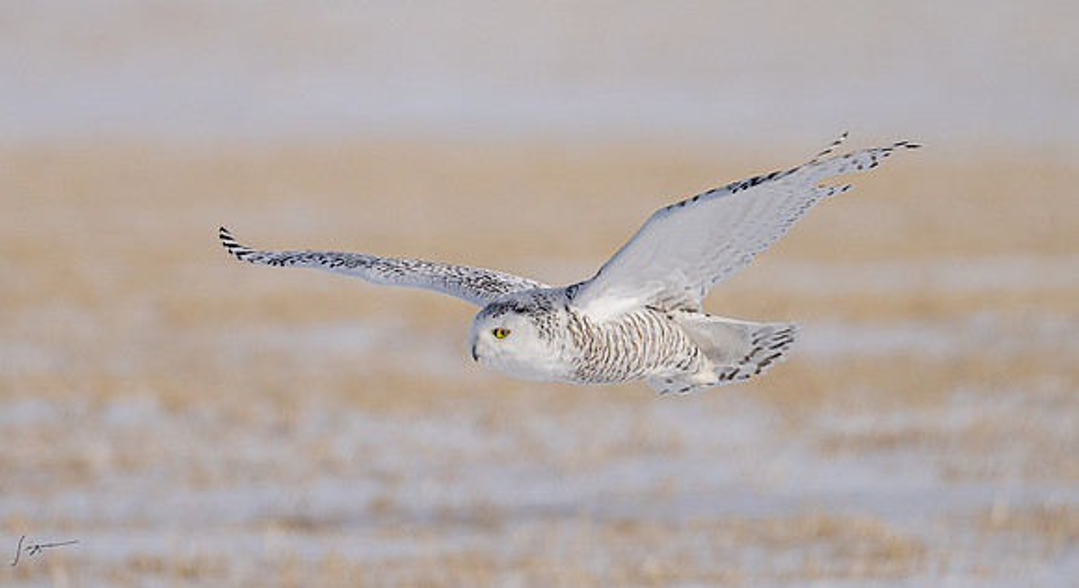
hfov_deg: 2.1
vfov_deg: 1.1
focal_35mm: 1048
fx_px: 29746
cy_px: -104
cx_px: 612
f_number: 5.6
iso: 560
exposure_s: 1/2500
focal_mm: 500
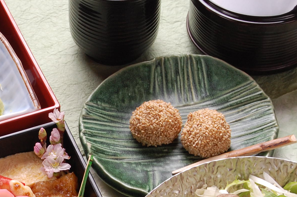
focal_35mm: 190
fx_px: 1566
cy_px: 182
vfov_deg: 7.2
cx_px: 22
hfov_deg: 10.8
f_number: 13
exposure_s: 1/40
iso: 400
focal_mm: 50
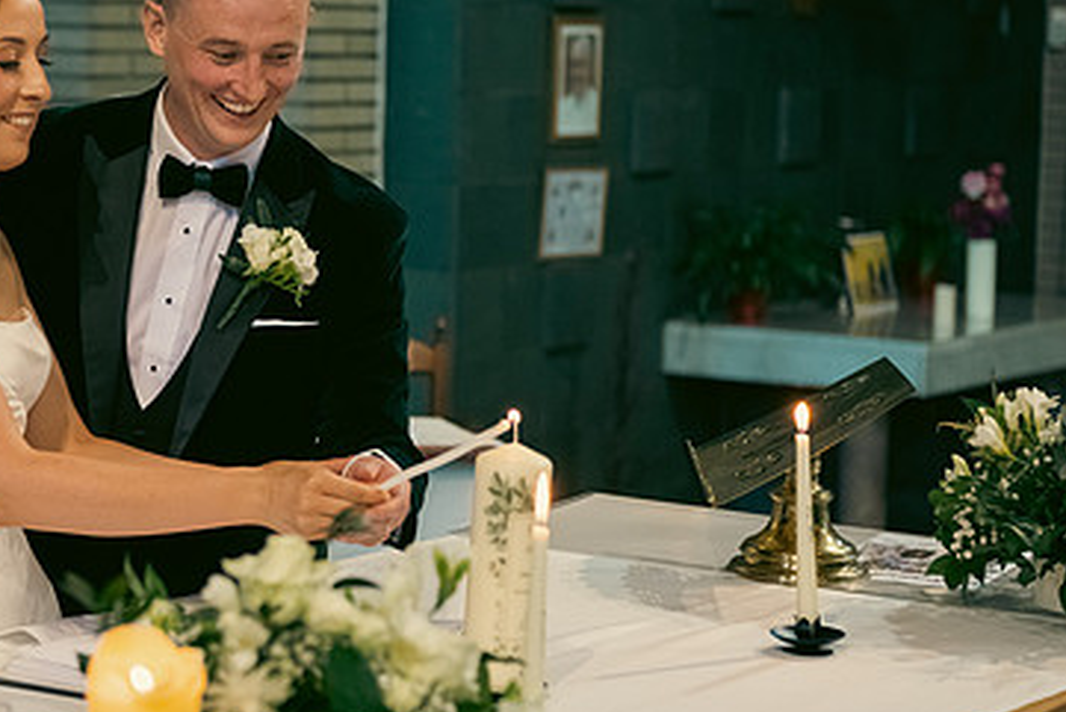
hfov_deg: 19.1
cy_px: 261
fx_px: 3140
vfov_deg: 12.9
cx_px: 269
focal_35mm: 106
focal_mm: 66
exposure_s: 1/160
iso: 1000
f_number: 3.5
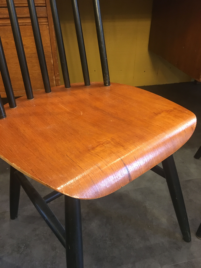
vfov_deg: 61.7
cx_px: 100
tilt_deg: -32.7
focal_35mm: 29
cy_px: 134
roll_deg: -0.2
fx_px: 225
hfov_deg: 48.2
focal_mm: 4.15
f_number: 2.2
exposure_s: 1/17
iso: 200
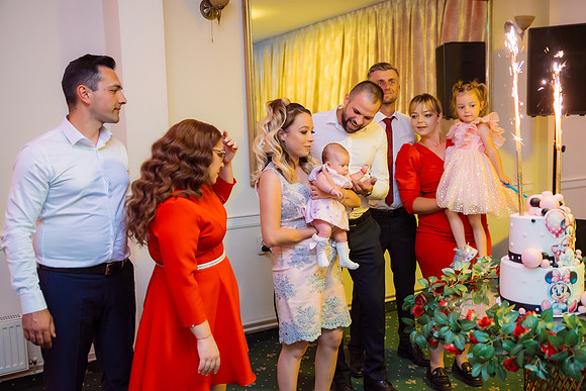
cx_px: 296
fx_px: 627
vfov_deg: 34.6
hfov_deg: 50.1
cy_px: 196
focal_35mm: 39
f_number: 2.8
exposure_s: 1/125
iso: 1000
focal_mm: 36
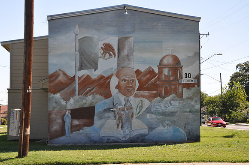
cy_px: 82
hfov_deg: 29.9
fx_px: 466
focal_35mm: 68
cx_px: 124
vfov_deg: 20.1
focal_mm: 45
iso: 200
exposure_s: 1/80
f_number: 9
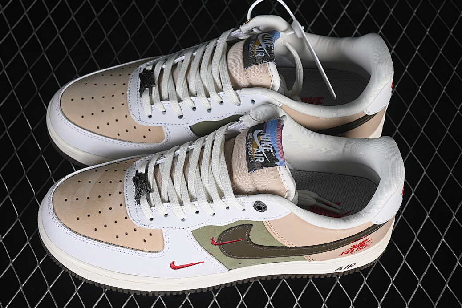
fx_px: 1001
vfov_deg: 17.5
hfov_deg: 26.0
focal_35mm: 78
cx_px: 226
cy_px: 152
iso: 160
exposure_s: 1/80
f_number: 7.1
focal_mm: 50
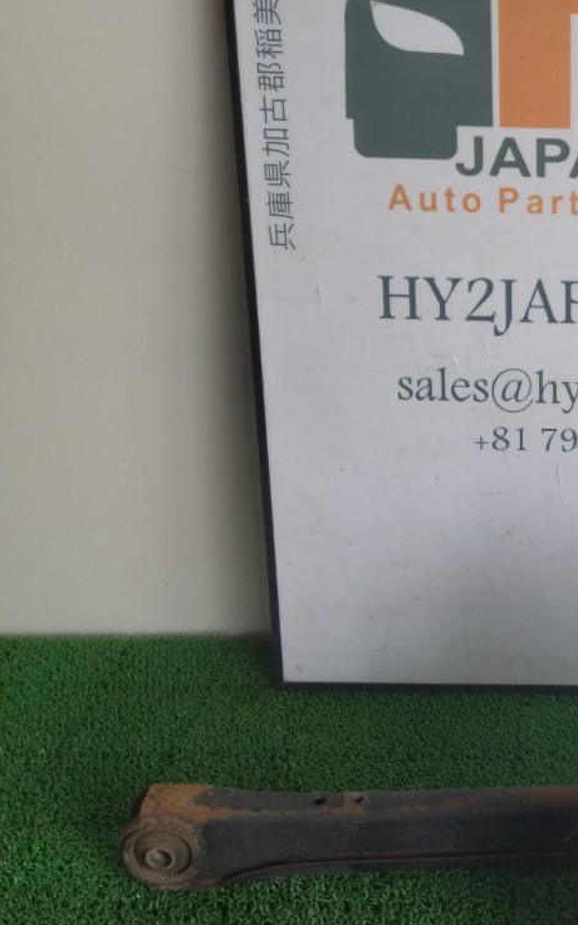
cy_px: 525
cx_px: 666
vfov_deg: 36.2
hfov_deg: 21.7
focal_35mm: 56
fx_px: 1411
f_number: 1.79
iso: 99
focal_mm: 4.74
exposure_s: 1/199
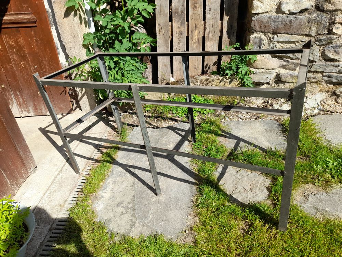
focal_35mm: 25
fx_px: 247
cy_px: 128
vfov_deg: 54.9
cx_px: 171
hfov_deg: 69.4
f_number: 2
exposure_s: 1/545
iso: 20
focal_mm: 4.6
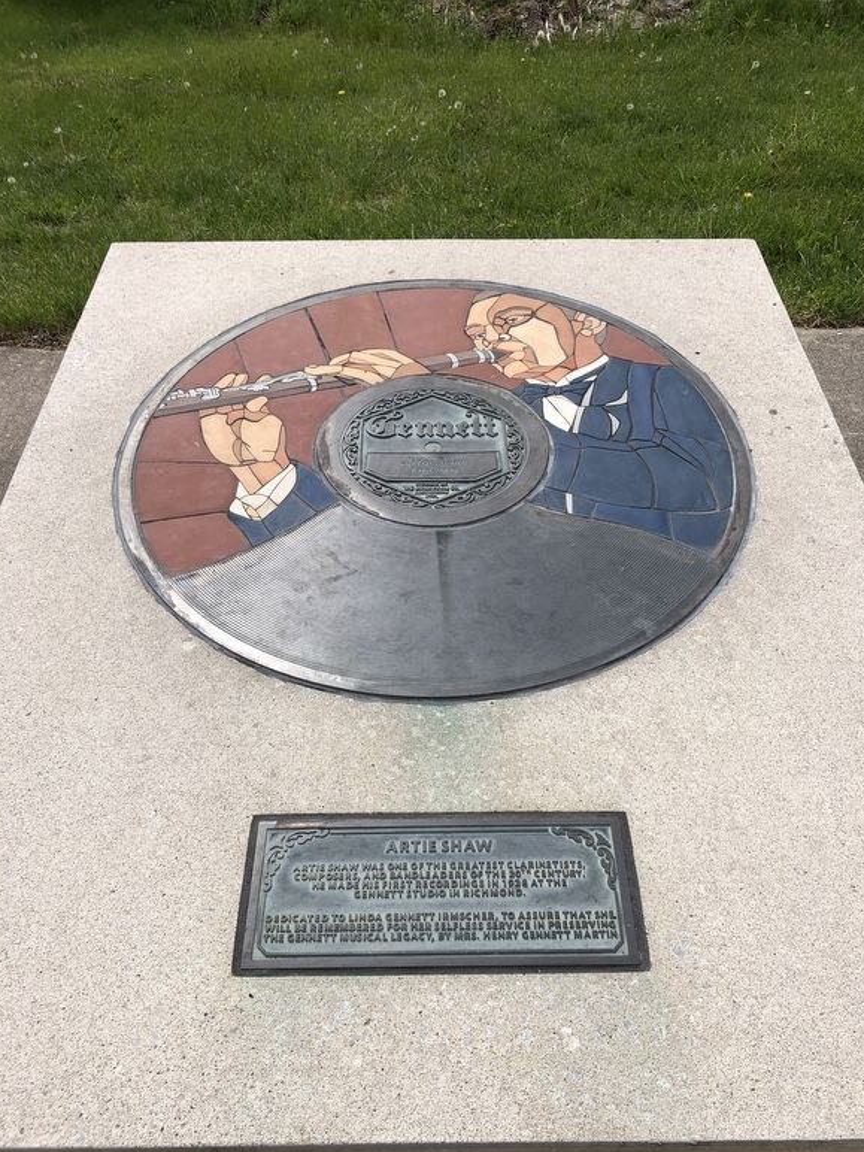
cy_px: 595
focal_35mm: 29
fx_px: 965
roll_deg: +0.7
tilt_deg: -38.0
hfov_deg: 48.2
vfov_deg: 61.6
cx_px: 437
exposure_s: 1/3205
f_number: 1.8
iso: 20
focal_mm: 4
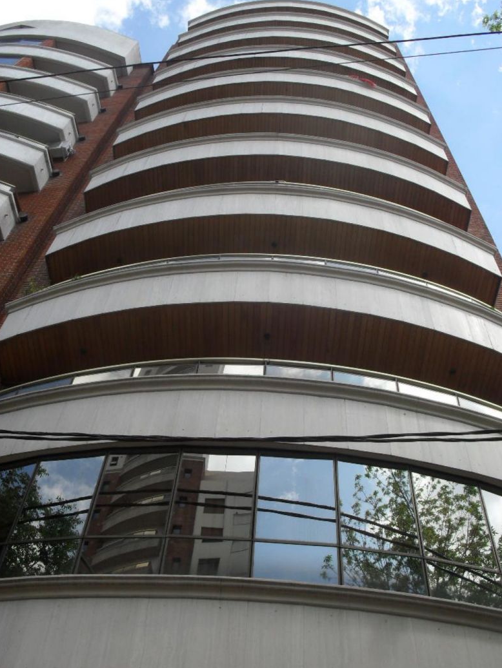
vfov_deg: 51.3
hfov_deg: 39.7
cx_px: 255
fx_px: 696
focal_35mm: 36
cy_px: 332
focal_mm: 6.3
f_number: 8.4
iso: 100
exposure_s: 1/125
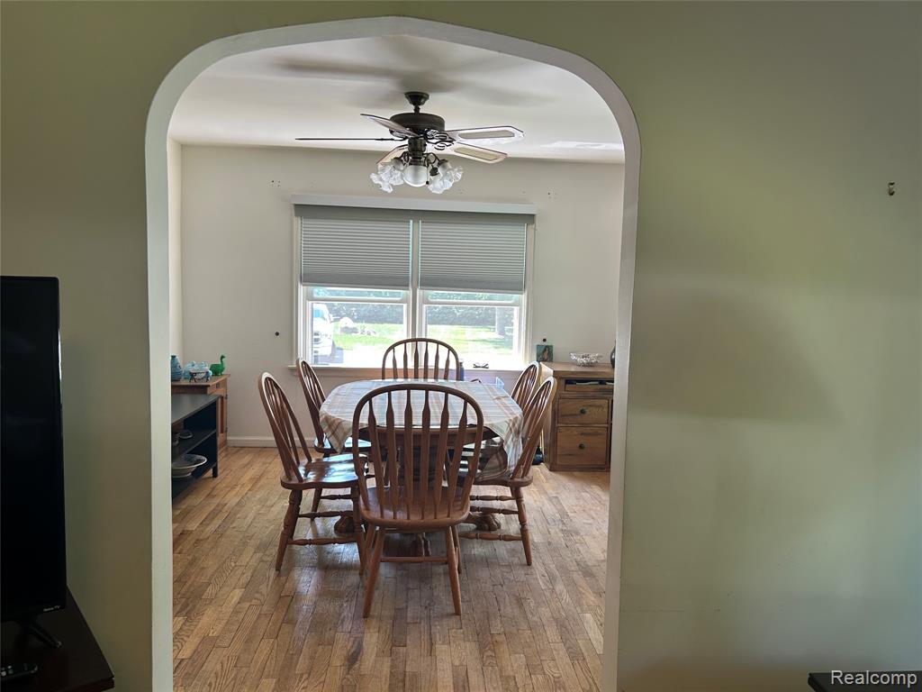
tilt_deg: -6.1
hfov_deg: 67.3
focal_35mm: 26
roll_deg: -1.3
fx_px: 693
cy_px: 346
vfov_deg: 53.1
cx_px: 461
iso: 64
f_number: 1.5
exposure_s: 1/120
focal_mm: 5.7
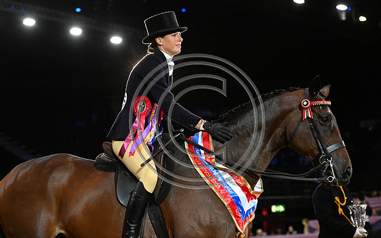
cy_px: 112
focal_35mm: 125
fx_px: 1298
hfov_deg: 16.7
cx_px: 190
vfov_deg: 10.5
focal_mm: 122
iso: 6400
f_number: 5
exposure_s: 1/640
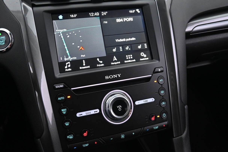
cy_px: 60
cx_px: 104
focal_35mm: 32
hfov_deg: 58.6
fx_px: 203
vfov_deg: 40.9
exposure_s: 1/25
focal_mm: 16
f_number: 3.5
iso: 1600
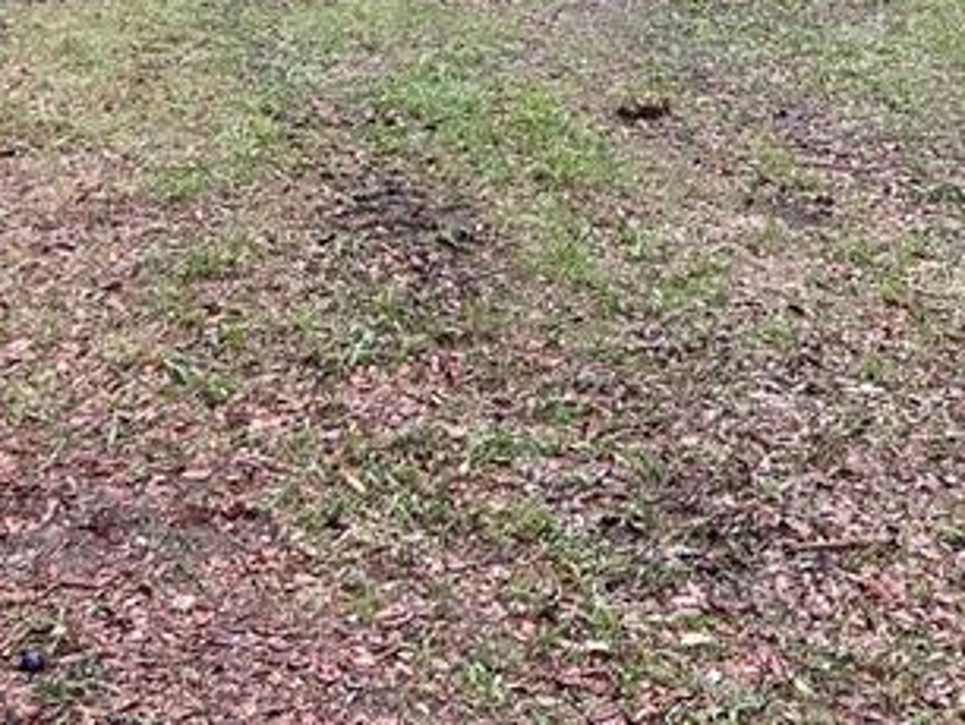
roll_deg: -1.0
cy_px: -293
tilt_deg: -4.2
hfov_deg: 22.4
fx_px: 2427
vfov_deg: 15.9
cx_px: 662
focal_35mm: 87
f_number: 1.5
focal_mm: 5.7
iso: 40
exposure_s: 1/220
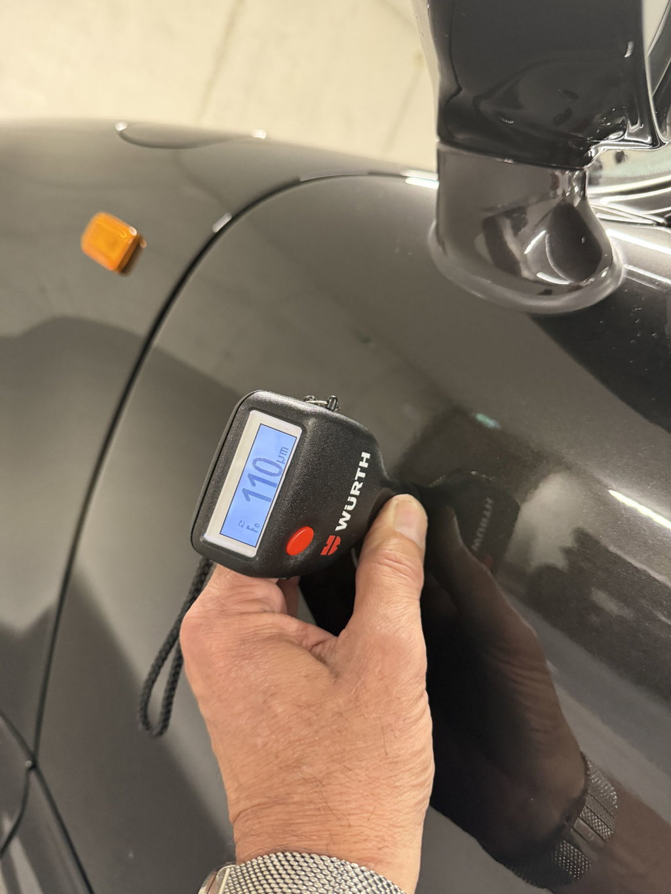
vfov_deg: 71.6
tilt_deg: -15.2
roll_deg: -22.1
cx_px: 336
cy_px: 447
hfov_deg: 56.8
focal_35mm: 24
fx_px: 620
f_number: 1.78
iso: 640
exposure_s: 1/50
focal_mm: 6.76
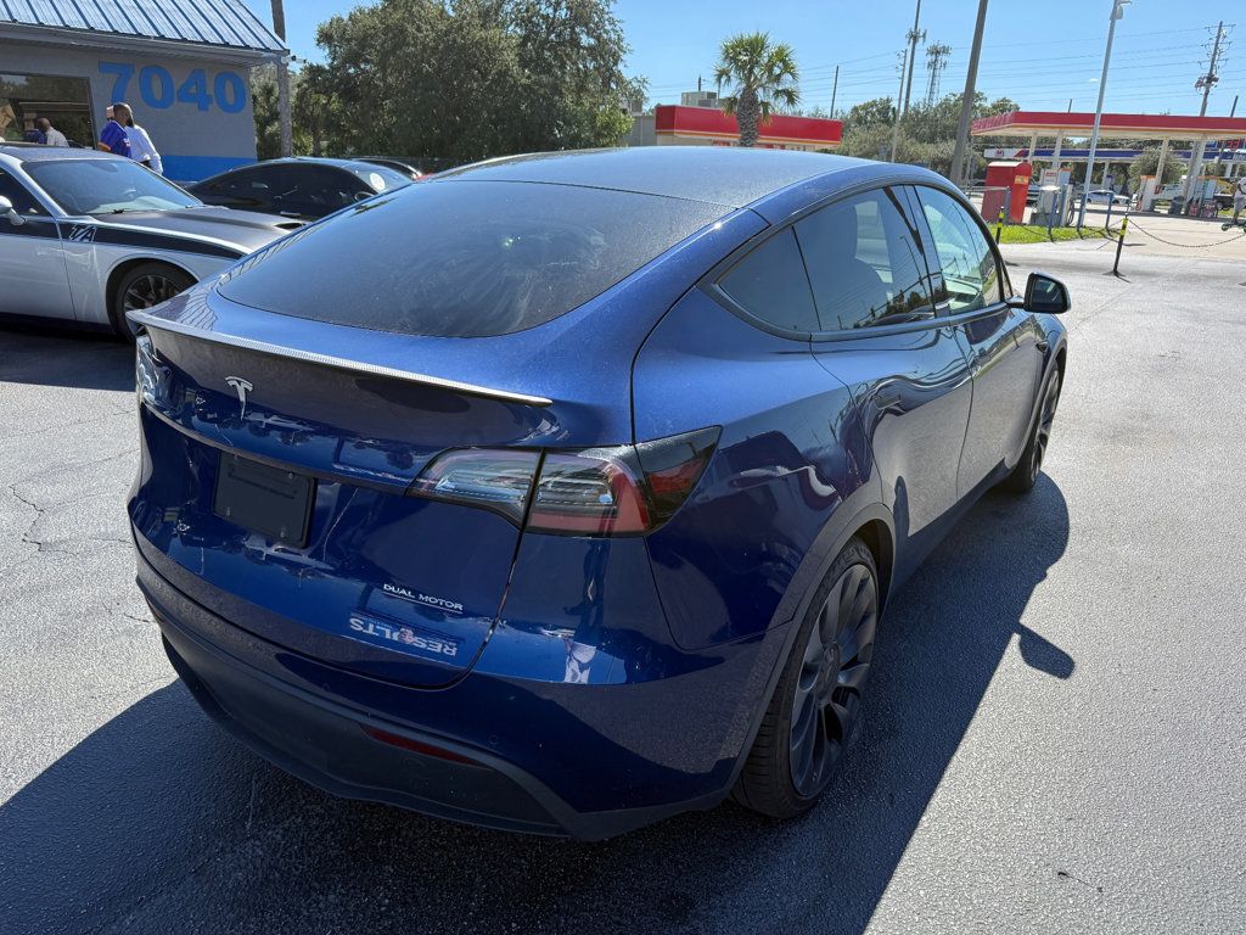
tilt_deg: -16.4
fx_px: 864
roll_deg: -2.3
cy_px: 468
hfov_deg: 71.6
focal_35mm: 24
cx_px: 623
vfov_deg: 56.8
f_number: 1.78
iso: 80
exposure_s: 1/2169
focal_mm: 6.76
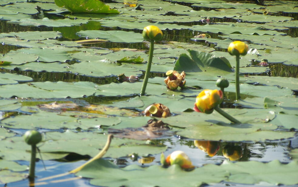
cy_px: 115
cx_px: 150
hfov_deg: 10.0
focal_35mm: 210
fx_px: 1706
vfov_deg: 6.3
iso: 80
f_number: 3.2
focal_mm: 31.3
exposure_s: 1/800
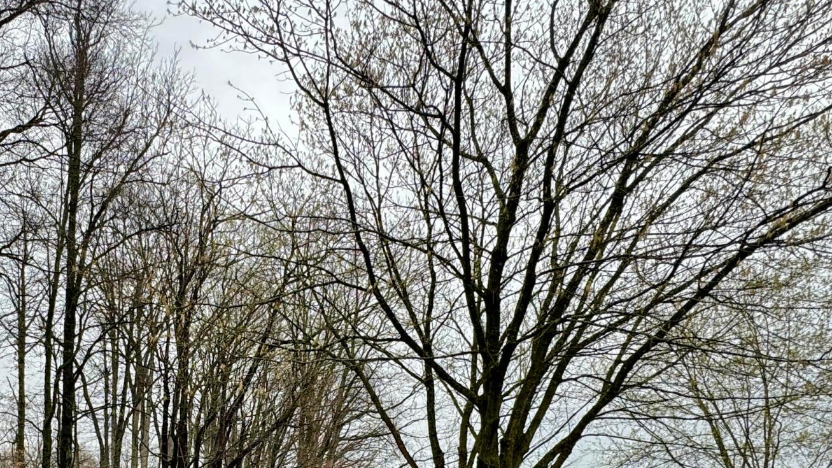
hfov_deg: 54.0
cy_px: 464
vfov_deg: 31.3
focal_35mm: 35
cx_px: 209
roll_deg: -0.2
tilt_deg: +3.6
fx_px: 772
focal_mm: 2.22
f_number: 2.2
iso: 40
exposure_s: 1/244
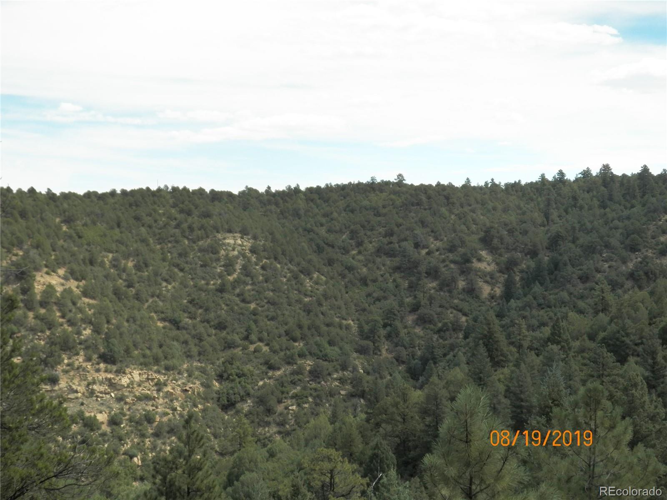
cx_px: 334
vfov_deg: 26.1
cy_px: 250
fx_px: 1079
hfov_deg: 34.3
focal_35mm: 56
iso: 125
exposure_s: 1/1000
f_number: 4
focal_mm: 10
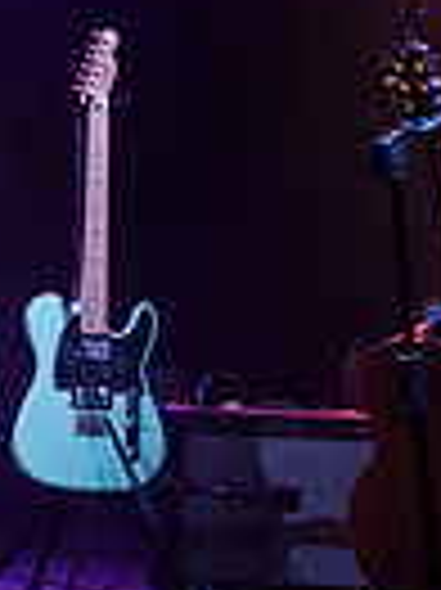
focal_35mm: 471
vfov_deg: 4.2
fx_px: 8014
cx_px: 217
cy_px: -46
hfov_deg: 3.2
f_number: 3.2
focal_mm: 100
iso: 2500
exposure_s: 1/400
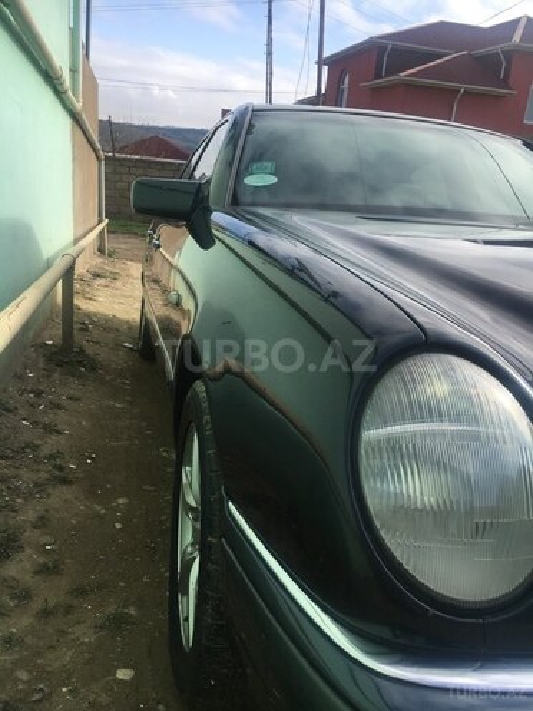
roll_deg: -4.2
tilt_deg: -17.1
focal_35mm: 29
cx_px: 266
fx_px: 595
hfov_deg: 48.2
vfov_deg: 61.7
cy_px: 356
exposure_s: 1/1221
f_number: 2.2
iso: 25
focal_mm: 4.15
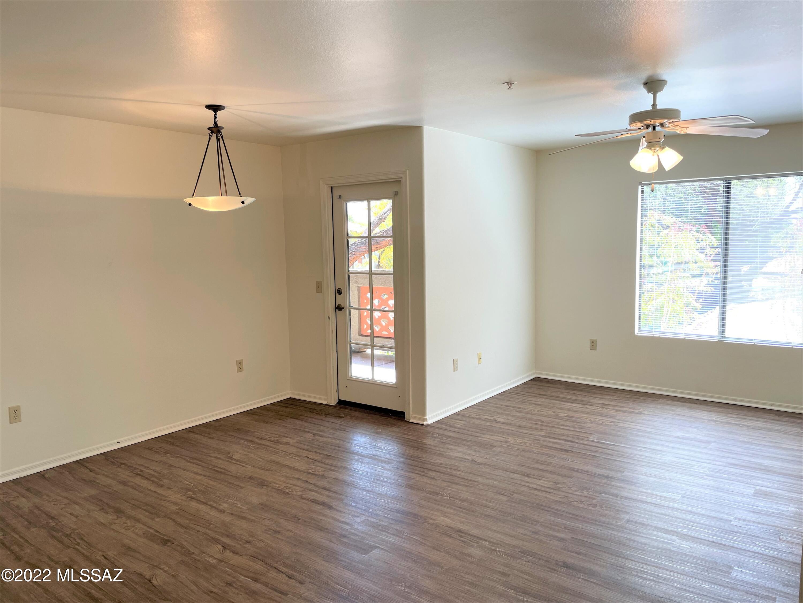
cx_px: 402
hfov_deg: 67.3
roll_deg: +1.7
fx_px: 603
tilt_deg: -4.9
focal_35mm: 26
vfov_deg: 53.1
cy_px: 302
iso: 50
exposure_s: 1/120
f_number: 1.6
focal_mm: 4.2
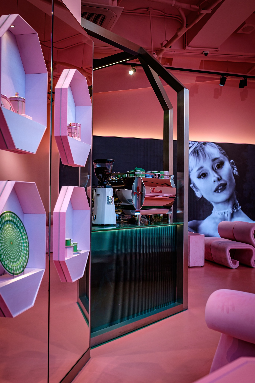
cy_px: 192
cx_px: 128
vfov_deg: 54.4
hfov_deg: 37.9
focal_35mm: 35
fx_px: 372
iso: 200
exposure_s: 1/125
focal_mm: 23
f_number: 4
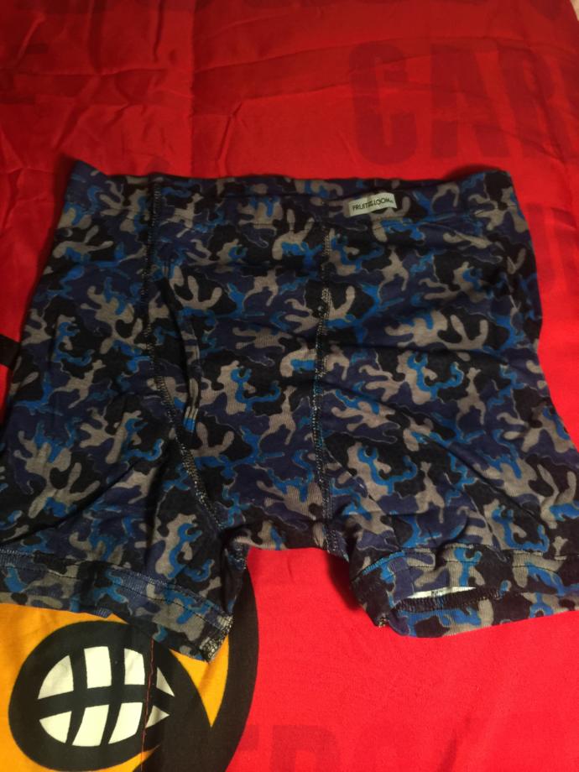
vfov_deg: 61.7
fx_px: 647
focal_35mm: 29
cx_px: 290
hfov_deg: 48.2
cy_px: 386
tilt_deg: -63.1
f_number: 2.2
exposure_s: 1/8
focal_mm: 4.15
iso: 100
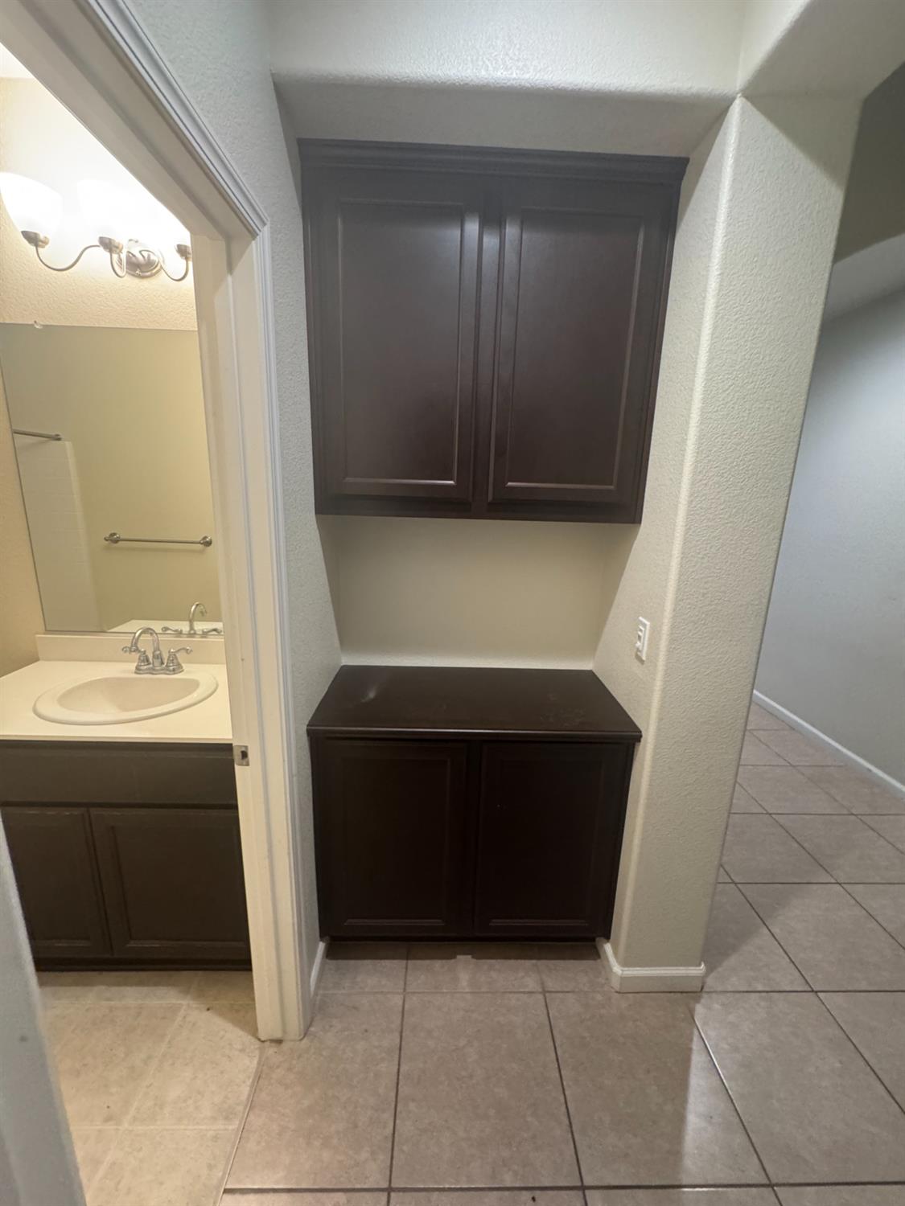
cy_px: 603
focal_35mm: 14
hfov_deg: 85.7
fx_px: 488
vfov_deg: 102.1
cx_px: 452
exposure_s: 1/60
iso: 640
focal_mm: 2.22
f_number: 2.2
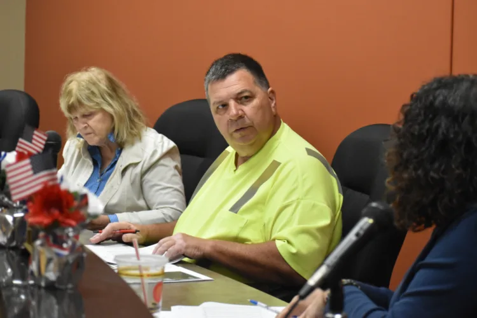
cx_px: 238
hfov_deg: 19.5
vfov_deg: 13.0
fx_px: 1391
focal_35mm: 105
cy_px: 159
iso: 4000
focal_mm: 70
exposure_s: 1/200
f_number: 5.6
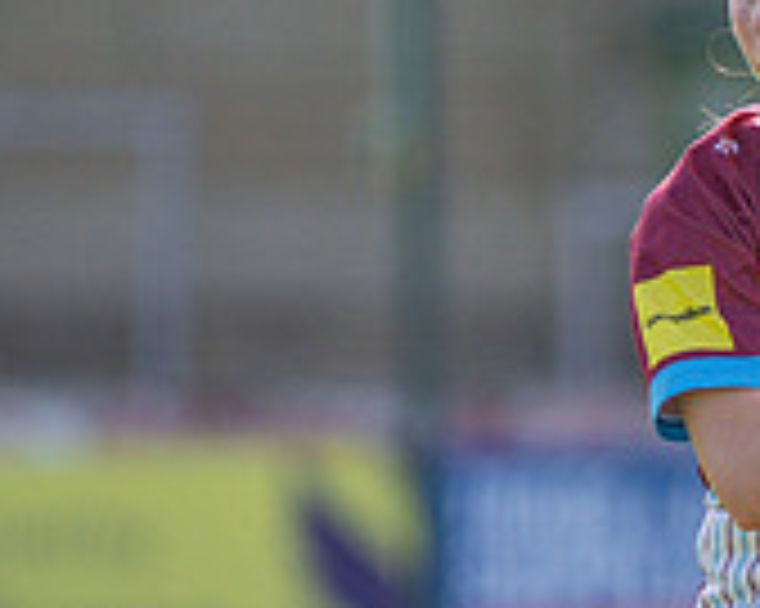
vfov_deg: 0.9
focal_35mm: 1633
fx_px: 36710
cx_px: 697
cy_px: 760
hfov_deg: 1.2
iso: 200
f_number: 2.8
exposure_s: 1/3200
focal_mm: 300
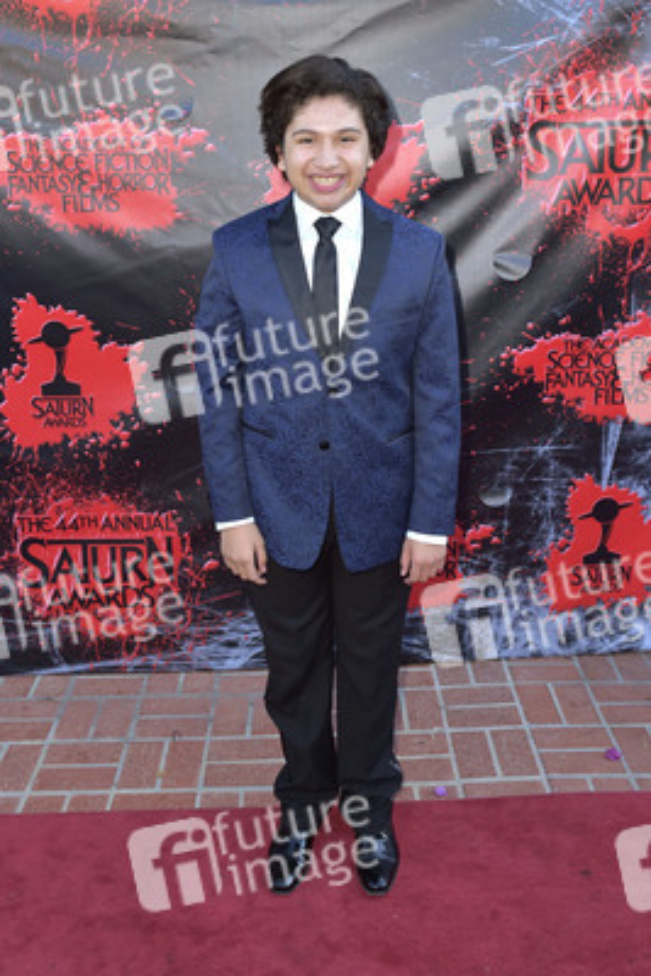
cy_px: 488
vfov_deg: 58.7
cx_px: 326
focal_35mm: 32
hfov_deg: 41.1
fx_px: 867
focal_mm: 32
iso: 250
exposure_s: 1/250
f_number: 6.3
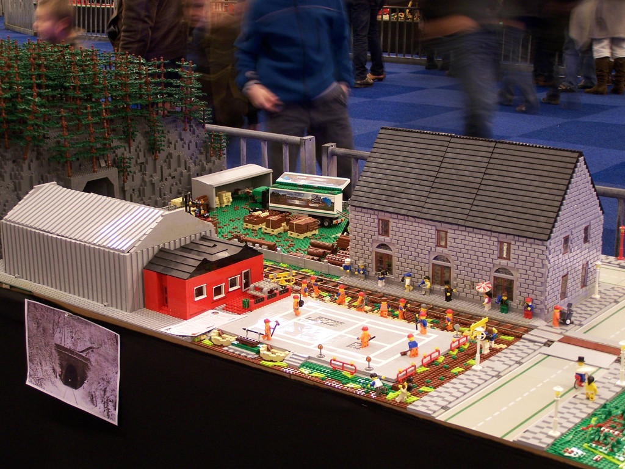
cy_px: 234
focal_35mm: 59
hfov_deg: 32.7
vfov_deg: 24.8
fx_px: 1065
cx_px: 312
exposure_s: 1/2
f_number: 3.1
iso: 80
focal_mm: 9.8
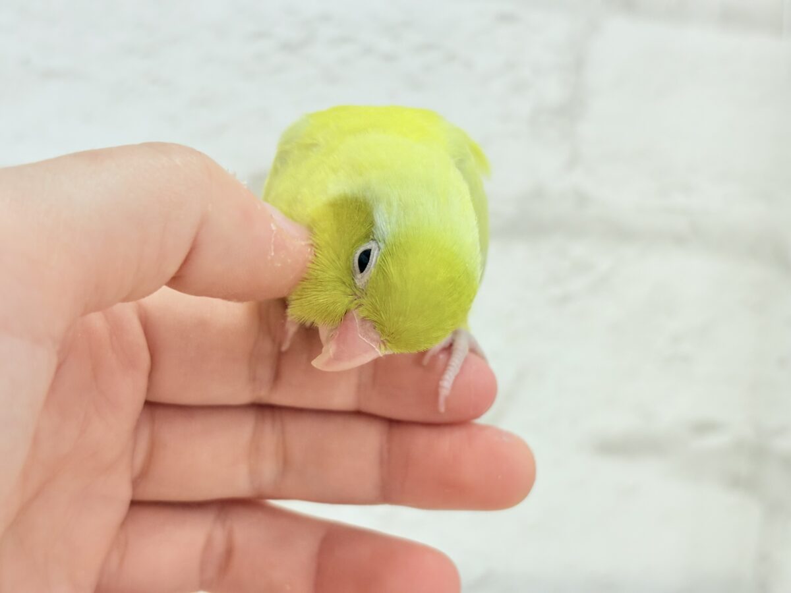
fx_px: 1188
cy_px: 296
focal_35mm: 52
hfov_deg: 36.8
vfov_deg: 28.0
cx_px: 396
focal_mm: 5.96
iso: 80
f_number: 1.6
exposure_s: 1/100
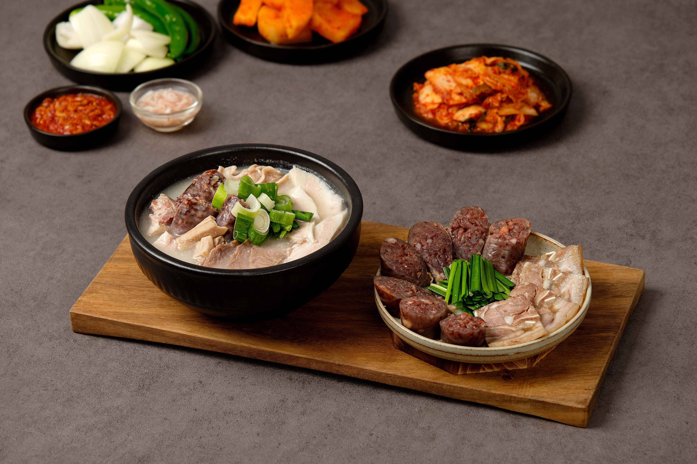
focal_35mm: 108
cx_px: 348
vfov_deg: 12.7
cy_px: 232
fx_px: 2091
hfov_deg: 18.9
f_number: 5.6
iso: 100
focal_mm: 72.1
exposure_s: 1/125
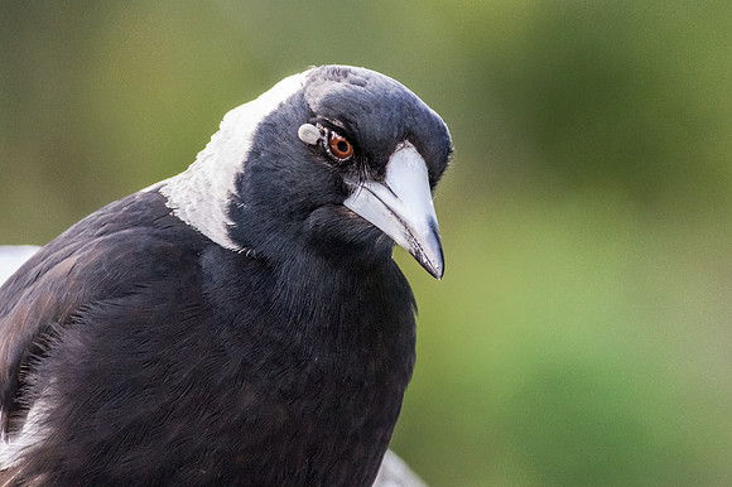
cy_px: 244
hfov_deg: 3.3
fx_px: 12802
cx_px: 366
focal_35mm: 630
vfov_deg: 2.2
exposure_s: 1/350
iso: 3200
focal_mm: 420
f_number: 8
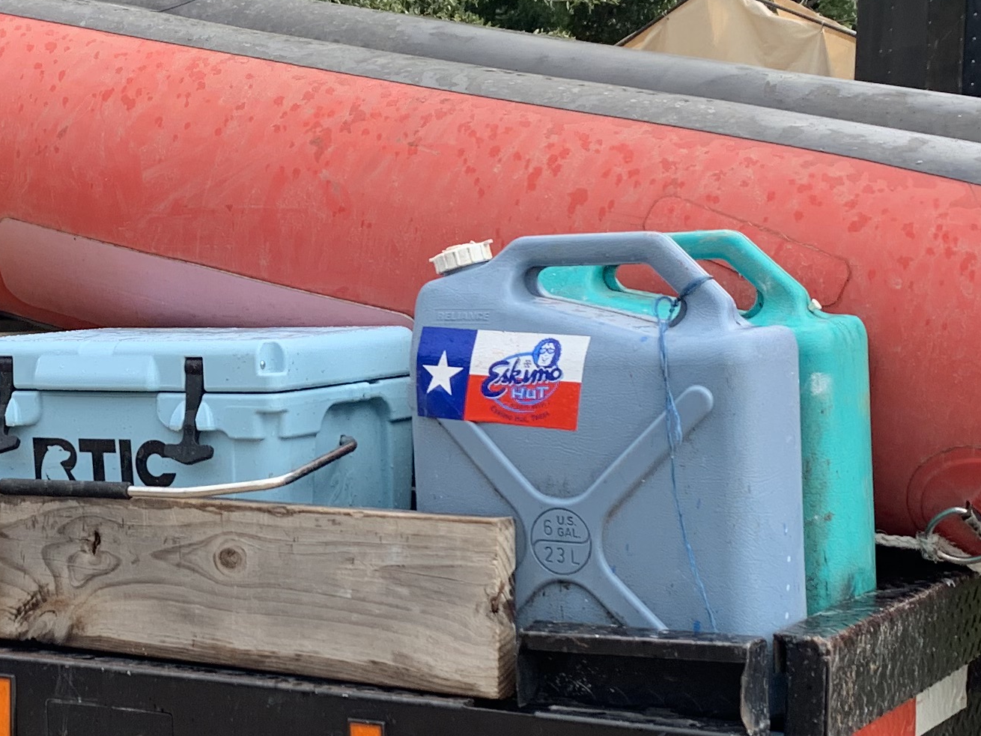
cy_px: 439
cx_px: 136
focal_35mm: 80
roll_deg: +0.4
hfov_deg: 23.9
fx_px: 2268
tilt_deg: -3.4
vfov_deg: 18.4
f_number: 1.8
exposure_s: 1/148
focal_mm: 4.25
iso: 25
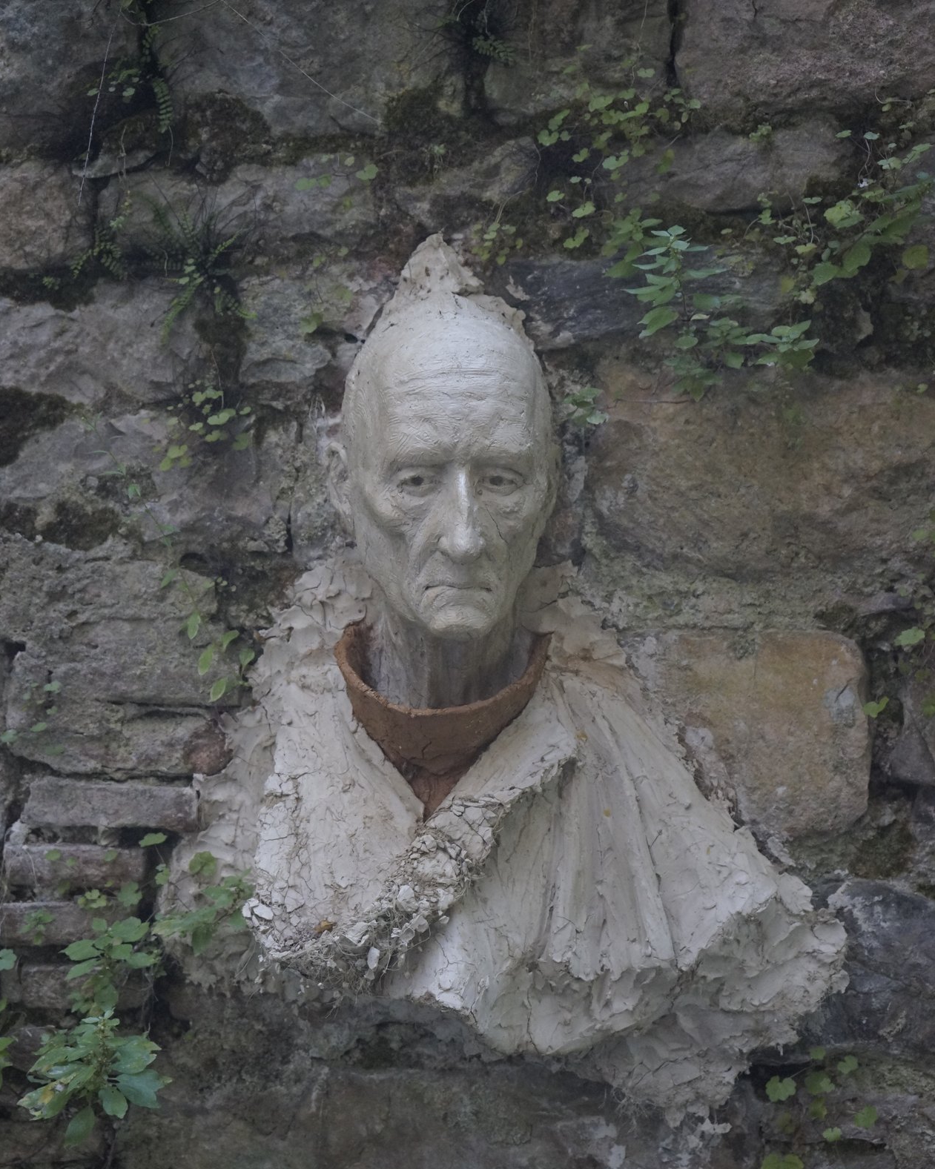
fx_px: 2214
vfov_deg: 29.5
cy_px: 664
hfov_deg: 23.8
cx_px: 461
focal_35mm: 64
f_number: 5
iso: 3200
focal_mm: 56
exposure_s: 1/160
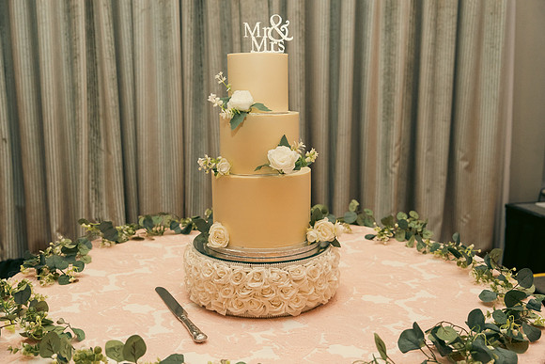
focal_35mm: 36
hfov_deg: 53.1
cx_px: 272
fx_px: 545
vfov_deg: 36.9
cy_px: 182
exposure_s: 1/160
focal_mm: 36
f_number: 3.5
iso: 2500
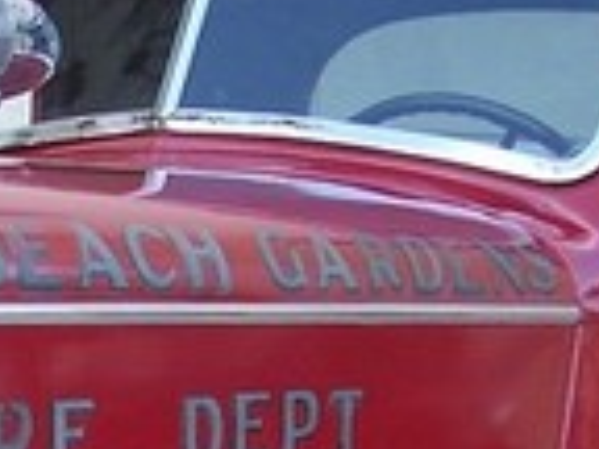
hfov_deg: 9.6
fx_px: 3530
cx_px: -60
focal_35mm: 204
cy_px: 798
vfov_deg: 7.1
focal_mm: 6.3
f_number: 2.8
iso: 80
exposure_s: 1/125
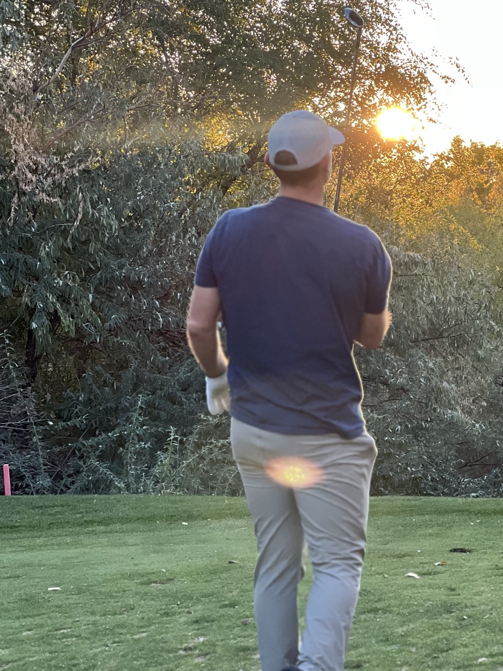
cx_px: 357
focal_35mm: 111
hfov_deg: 13.3
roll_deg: +1.5
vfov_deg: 17.7
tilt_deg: -0.7
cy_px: 314
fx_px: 2152
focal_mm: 9
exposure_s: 1/121
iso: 64
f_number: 2.8
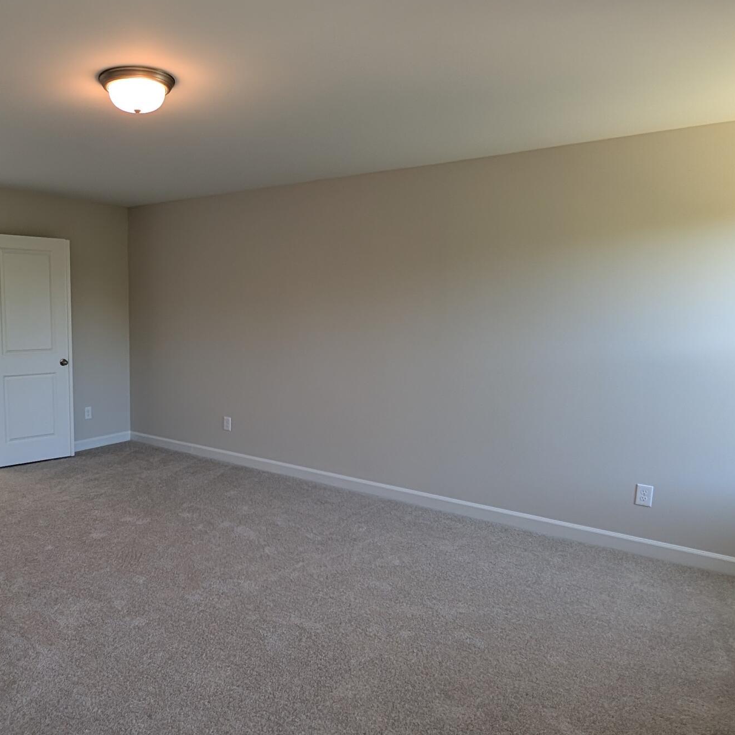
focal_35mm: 24
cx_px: 225
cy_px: 381
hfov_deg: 62.8
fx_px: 577
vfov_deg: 65.0
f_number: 1.7
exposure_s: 1/60
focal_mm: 2.02
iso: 54
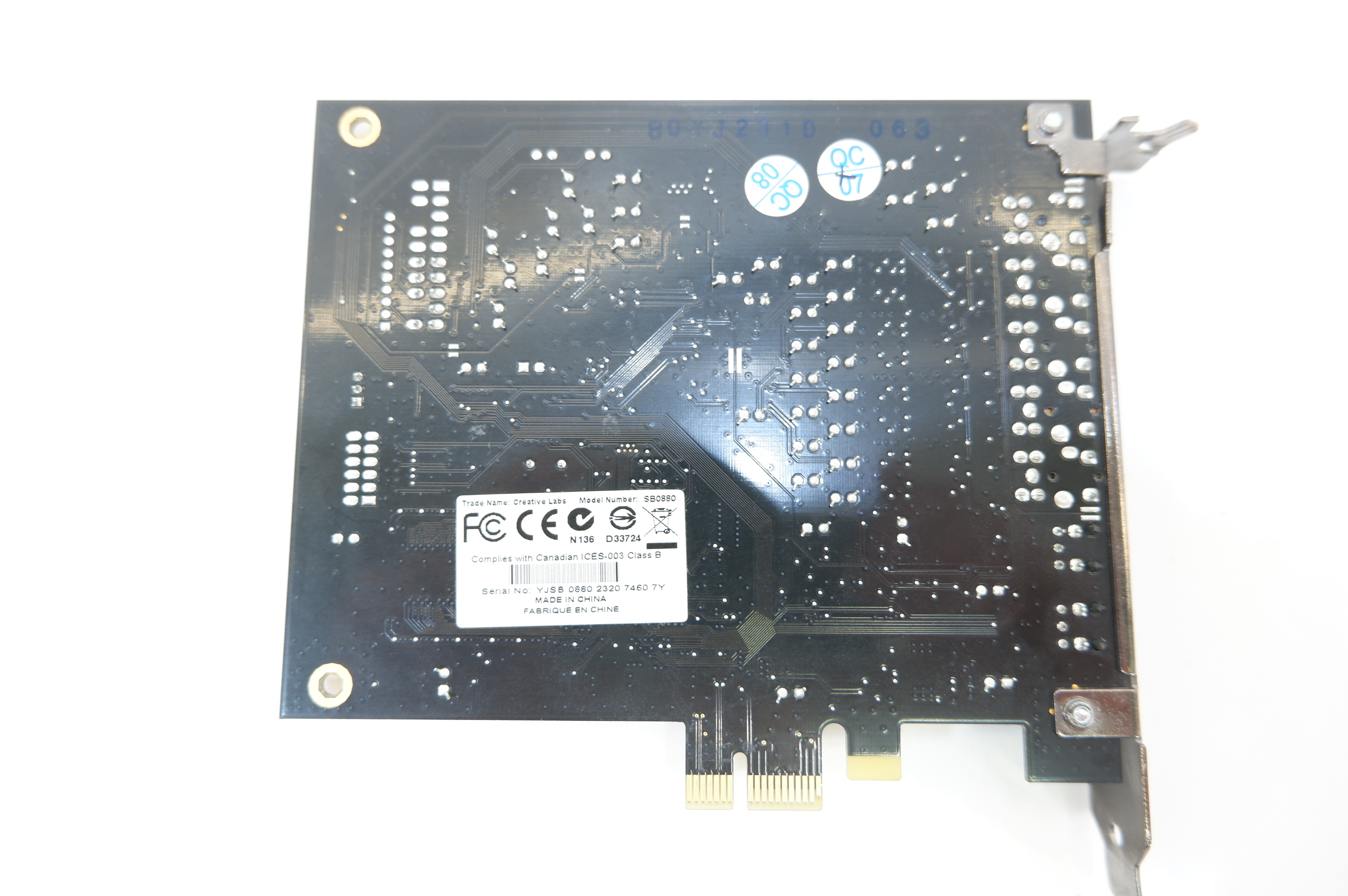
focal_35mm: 23
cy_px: 448
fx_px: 860
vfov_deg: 55.0
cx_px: 674
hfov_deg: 76.1
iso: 200
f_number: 3.5
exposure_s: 1/27
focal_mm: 15
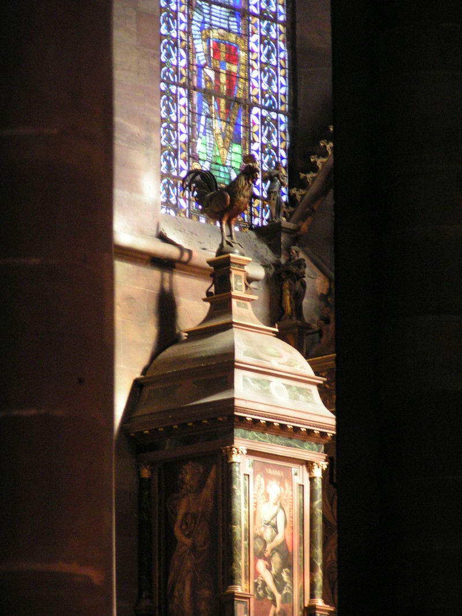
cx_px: 231
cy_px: 308
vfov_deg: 7.3
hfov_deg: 5.5
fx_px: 4823
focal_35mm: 271
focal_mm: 41.4
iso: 400
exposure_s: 1/15
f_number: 3.5
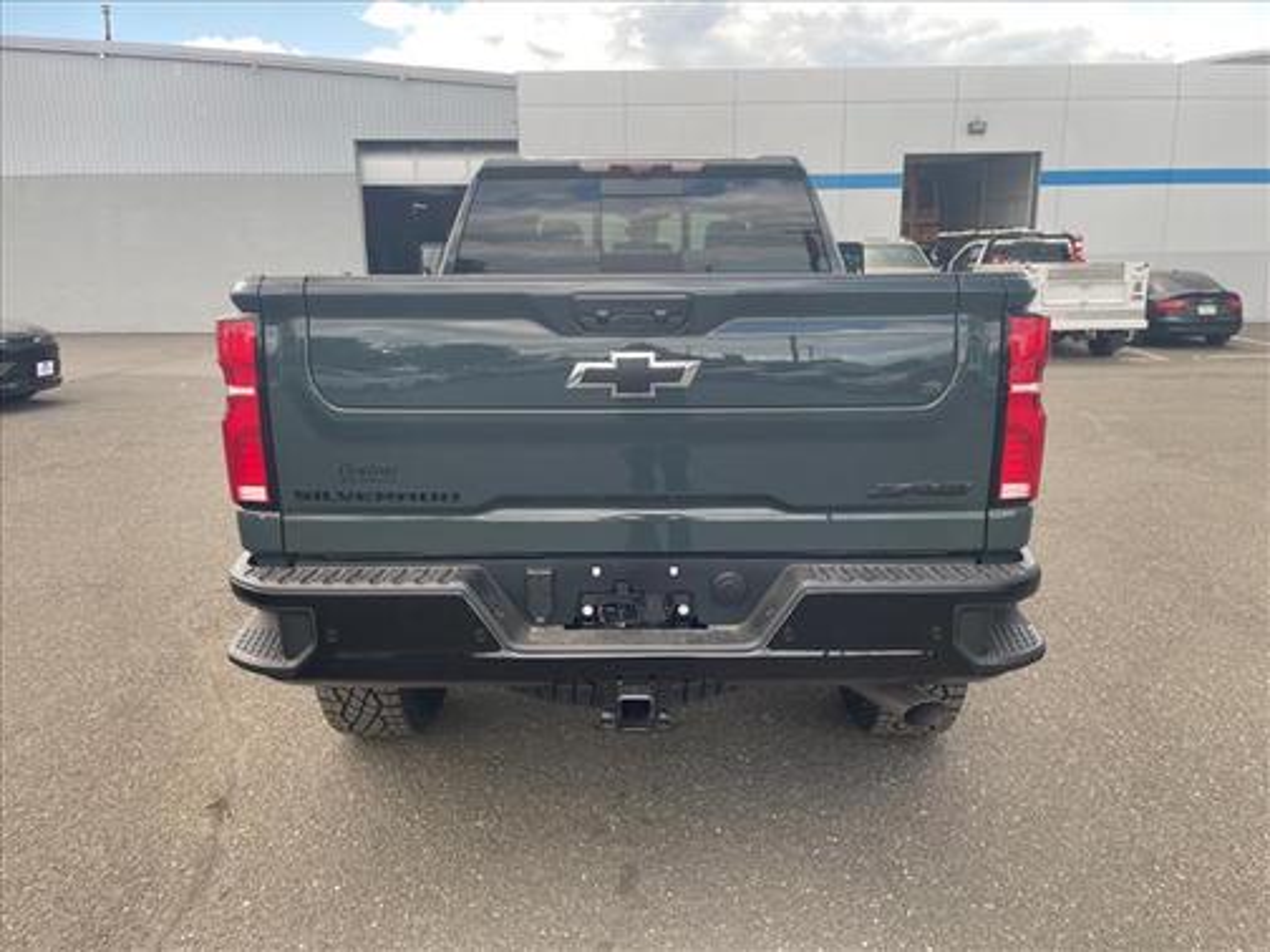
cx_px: 635
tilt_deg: -12.1
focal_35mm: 26
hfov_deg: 67.3
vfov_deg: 53.1
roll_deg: -0.1
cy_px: 476
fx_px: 954
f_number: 1.6
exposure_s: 1/204
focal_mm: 4.2
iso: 32
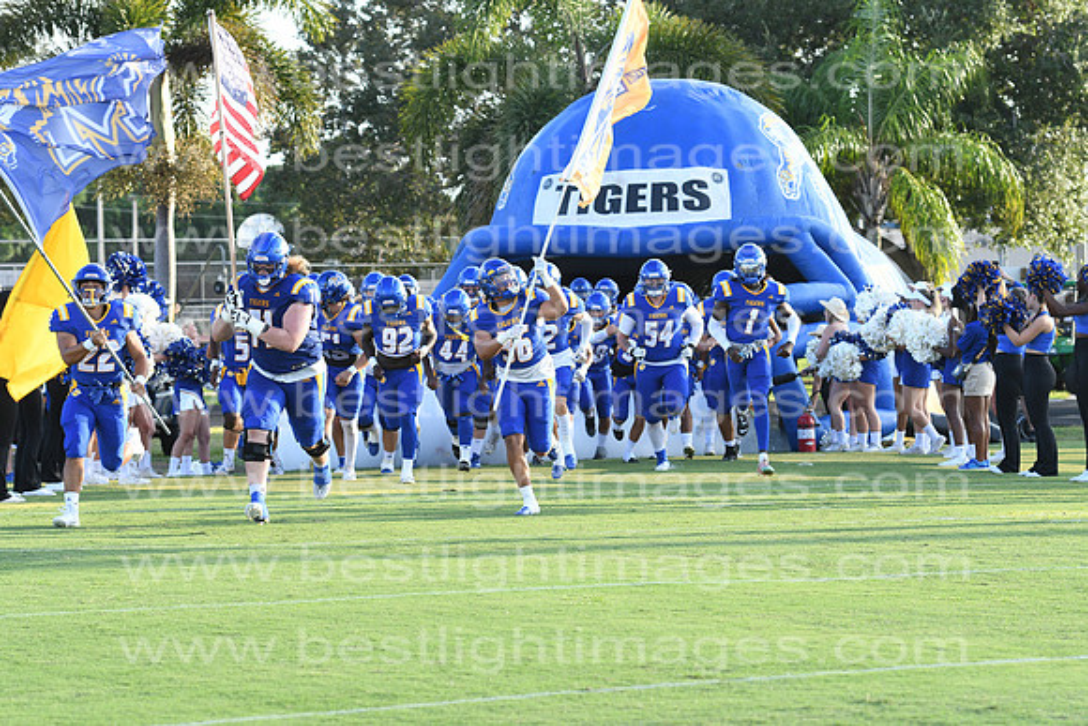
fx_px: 4443
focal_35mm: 147
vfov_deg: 9.3
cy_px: 363
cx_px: 544
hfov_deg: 14.0
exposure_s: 1/500
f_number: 5.6
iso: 360
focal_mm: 98
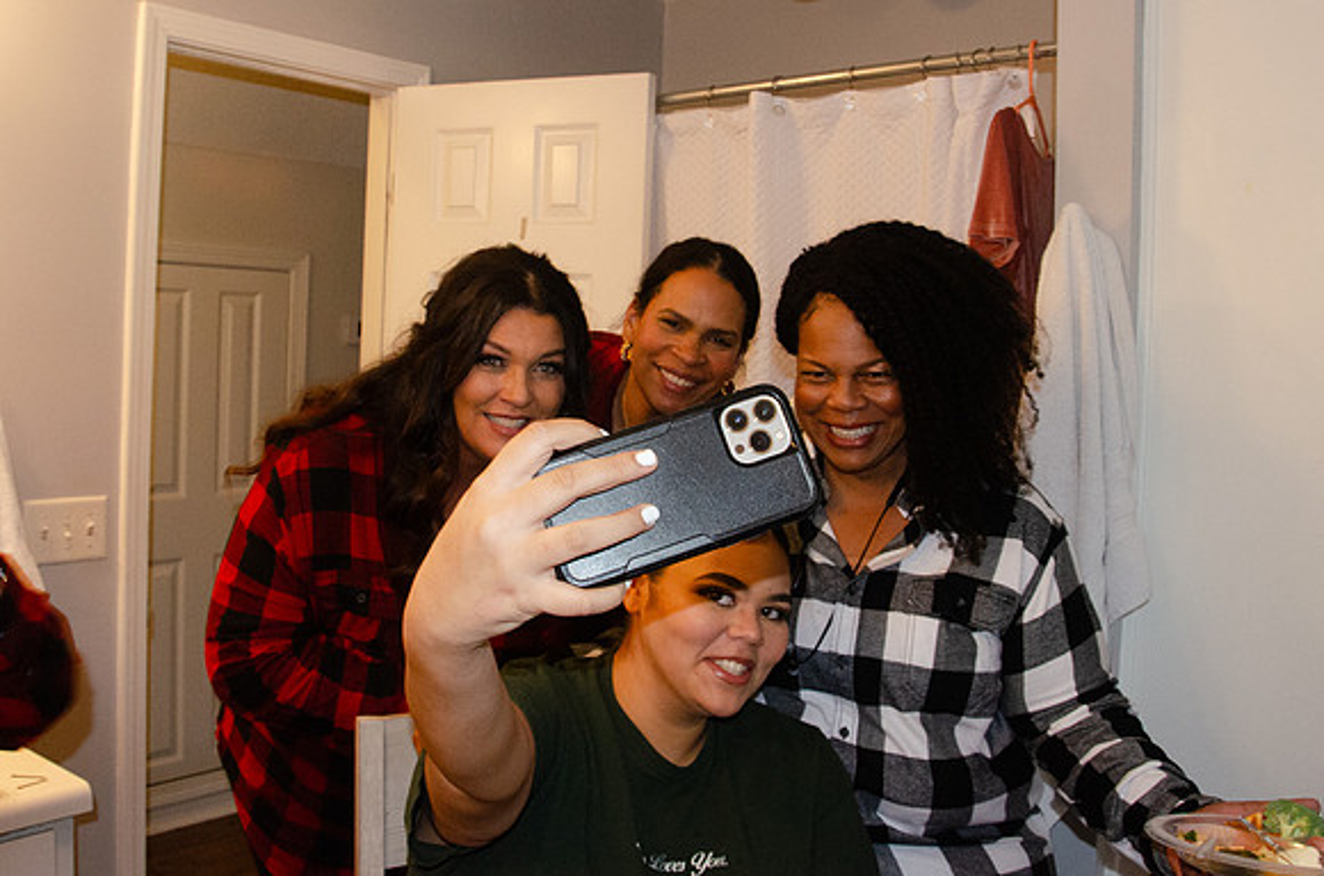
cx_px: 592
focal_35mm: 35
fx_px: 1269
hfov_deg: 55.0
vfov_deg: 37.9
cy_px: 344
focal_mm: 18
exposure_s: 1/60
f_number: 6.3
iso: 2500
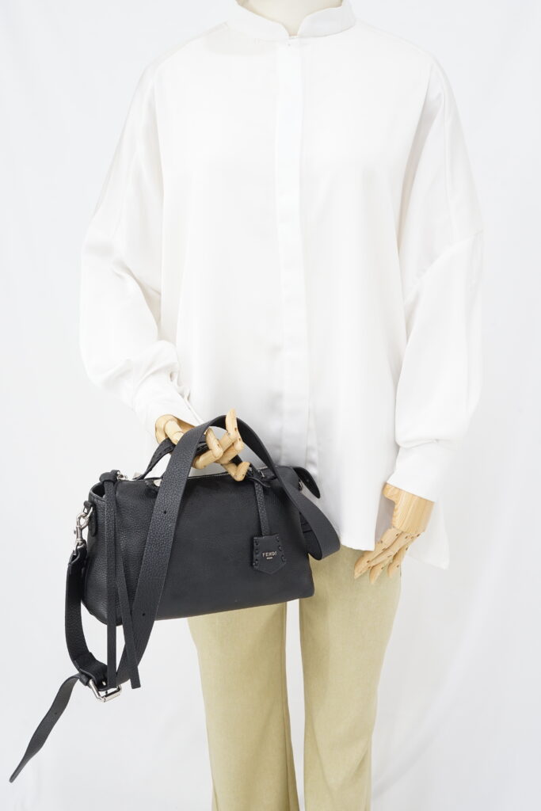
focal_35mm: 50
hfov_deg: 27.0
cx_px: 270
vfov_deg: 39.6
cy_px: 406
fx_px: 1127
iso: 640
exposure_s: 1/2
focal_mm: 50
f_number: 9
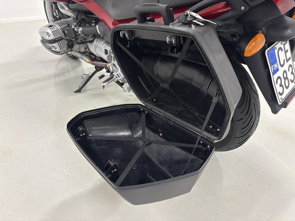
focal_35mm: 26
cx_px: 148
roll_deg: -8.2
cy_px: 110
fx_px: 222
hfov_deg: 67.3
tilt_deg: -34.4
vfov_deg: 53.1
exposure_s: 1/98
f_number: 1.6
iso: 125
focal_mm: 5.96
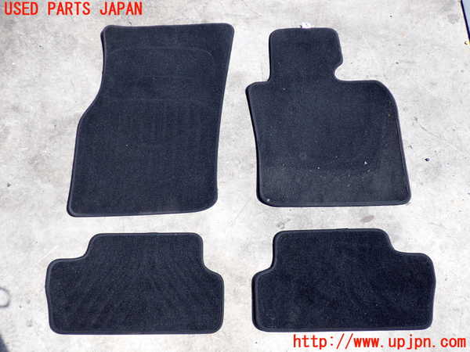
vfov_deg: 39.7
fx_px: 489
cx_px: 235
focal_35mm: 36
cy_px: 176
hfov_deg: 51.4
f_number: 2.5
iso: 100
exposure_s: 1/640
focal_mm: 6.37
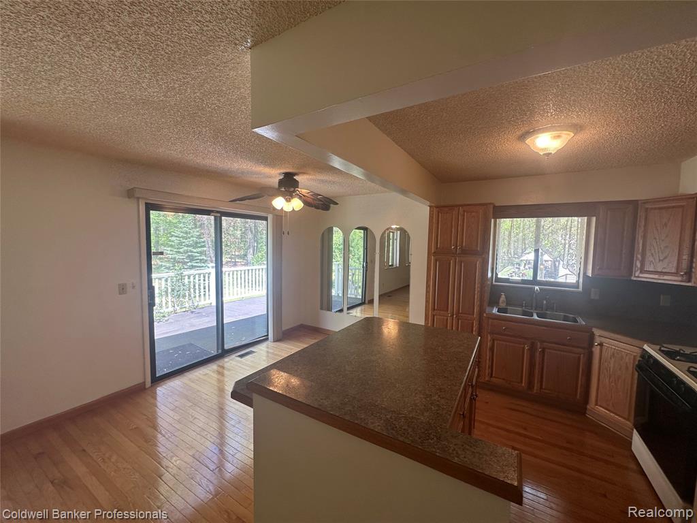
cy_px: 262
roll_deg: -1.0
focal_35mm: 14
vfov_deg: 85.7
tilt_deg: -4.0
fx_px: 282
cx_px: 348
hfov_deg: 102.1
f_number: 2.2
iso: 64
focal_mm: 2.22
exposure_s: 1/120
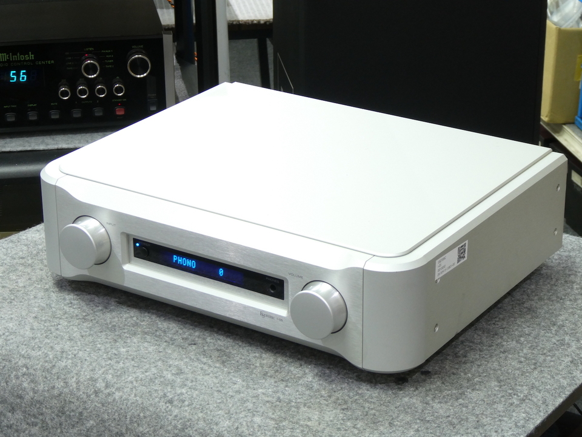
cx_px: 291
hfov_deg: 21.8
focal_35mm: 90
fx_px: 1513
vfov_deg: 16.4
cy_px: 218
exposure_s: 1/4
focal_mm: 16.1
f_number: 4.9
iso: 200
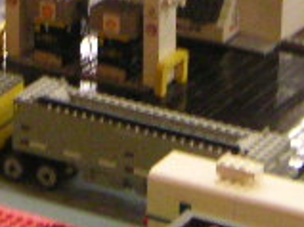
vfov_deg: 6.6
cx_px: 88
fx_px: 1974
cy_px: 63
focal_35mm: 225
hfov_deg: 8.8
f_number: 3.1
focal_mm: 7.3
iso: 400
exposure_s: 1/20
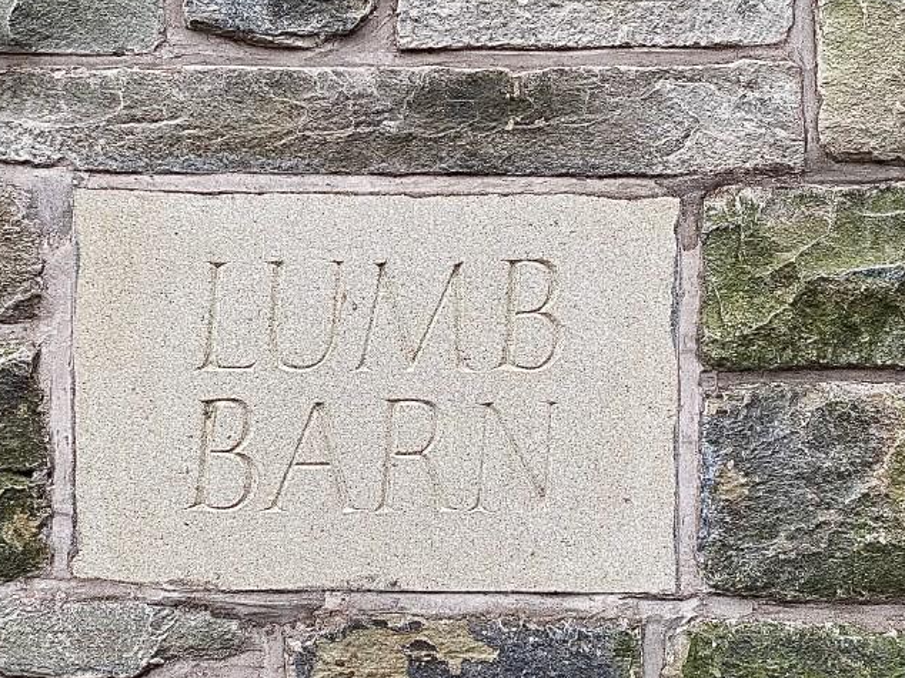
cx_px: 393
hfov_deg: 44.7
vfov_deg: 34.3
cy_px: 371
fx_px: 1098
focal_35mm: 42
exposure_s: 1/60
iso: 125
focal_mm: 4.25
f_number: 1.8
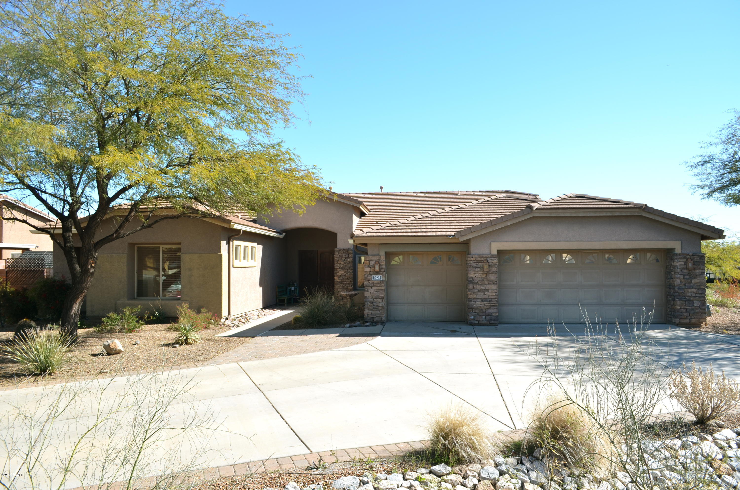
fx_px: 554
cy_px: 245
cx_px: 370
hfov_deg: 67.5
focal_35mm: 27
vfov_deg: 47.7
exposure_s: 1/400
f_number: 5.6
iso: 200
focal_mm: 18
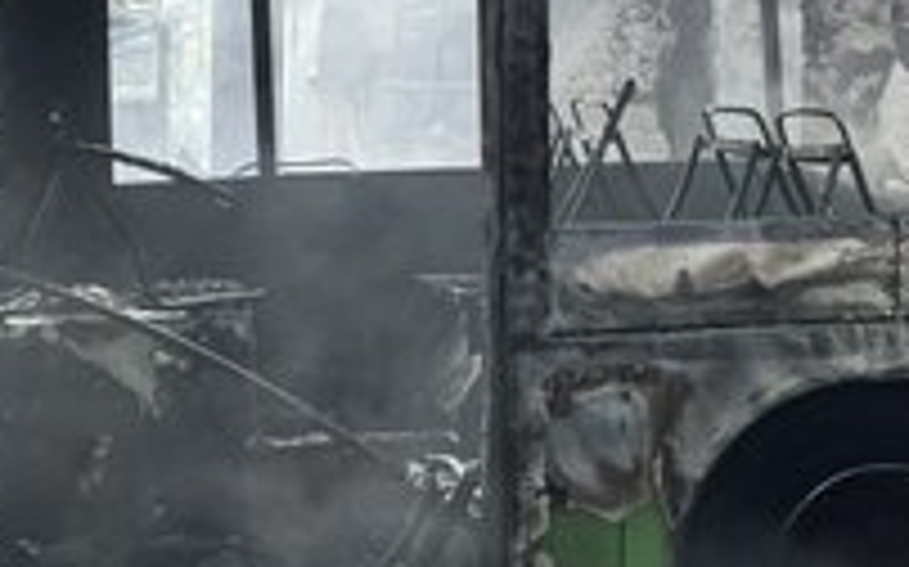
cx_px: 220
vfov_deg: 12.9
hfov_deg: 20.4
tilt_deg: -4.1
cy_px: 238
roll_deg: +1.2
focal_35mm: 101
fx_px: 2501
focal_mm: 6.76
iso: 640
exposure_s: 1/30
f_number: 1.78
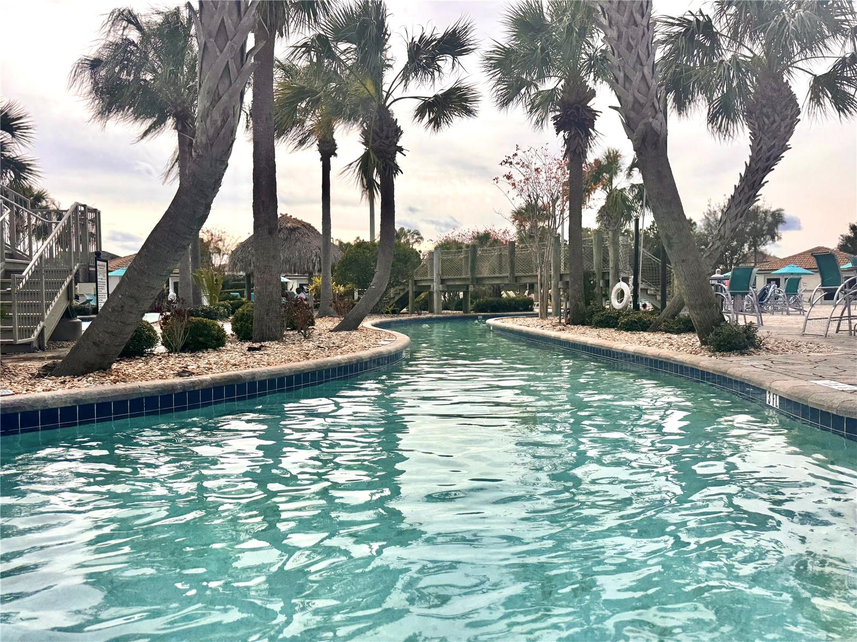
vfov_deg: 56.8
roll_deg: -0.1
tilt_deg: -1.9
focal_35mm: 24
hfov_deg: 71.6
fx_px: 594
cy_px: 321
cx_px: 428
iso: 80
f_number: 1.78
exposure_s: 1/5814
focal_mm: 6.76
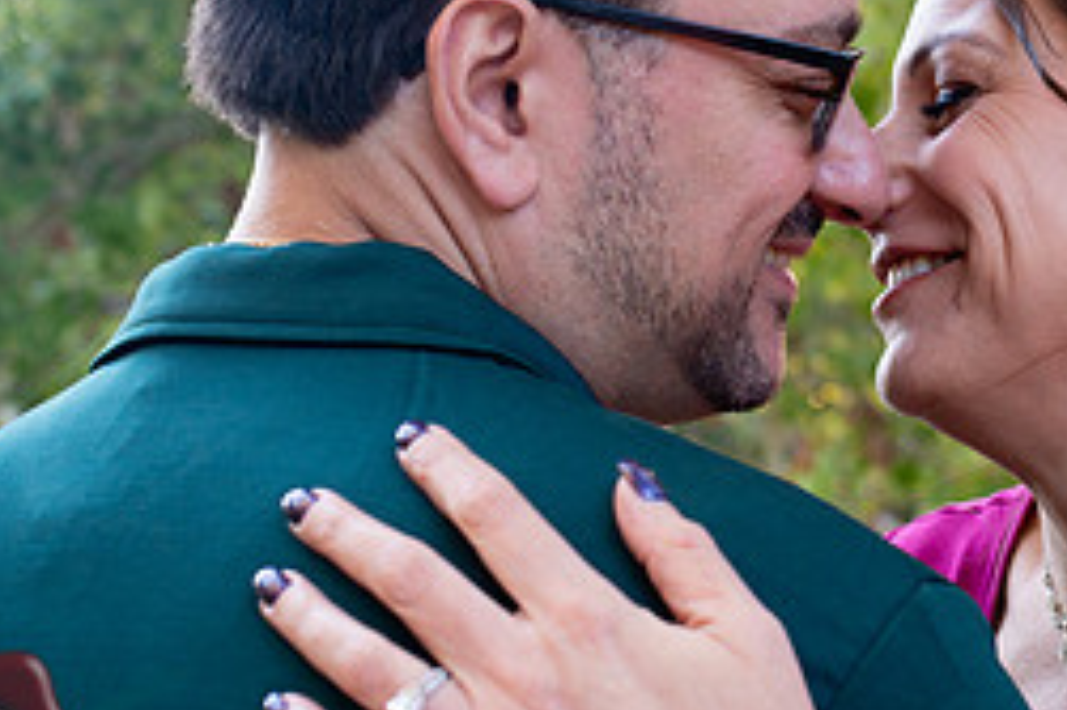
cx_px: 910
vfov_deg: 16.8
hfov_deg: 24.5
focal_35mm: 81
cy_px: 321
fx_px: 2399
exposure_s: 1/100
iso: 500
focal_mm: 35
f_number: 4.5
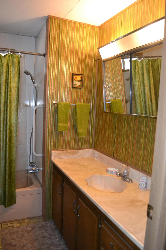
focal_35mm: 27
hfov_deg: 47.9
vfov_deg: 67.4
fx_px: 187
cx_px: 83
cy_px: 125
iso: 2200
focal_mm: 18
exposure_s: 1/60
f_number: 3.5
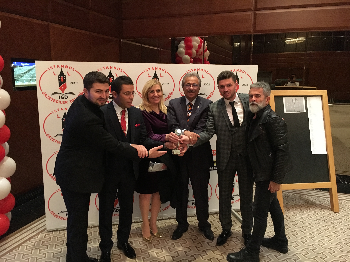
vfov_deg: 48.2
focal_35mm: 29
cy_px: 131
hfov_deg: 61.7
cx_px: 175
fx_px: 293
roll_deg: -0.4
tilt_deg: -11.2
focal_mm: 4.15
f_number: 2.2
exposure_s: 1/17
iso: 320
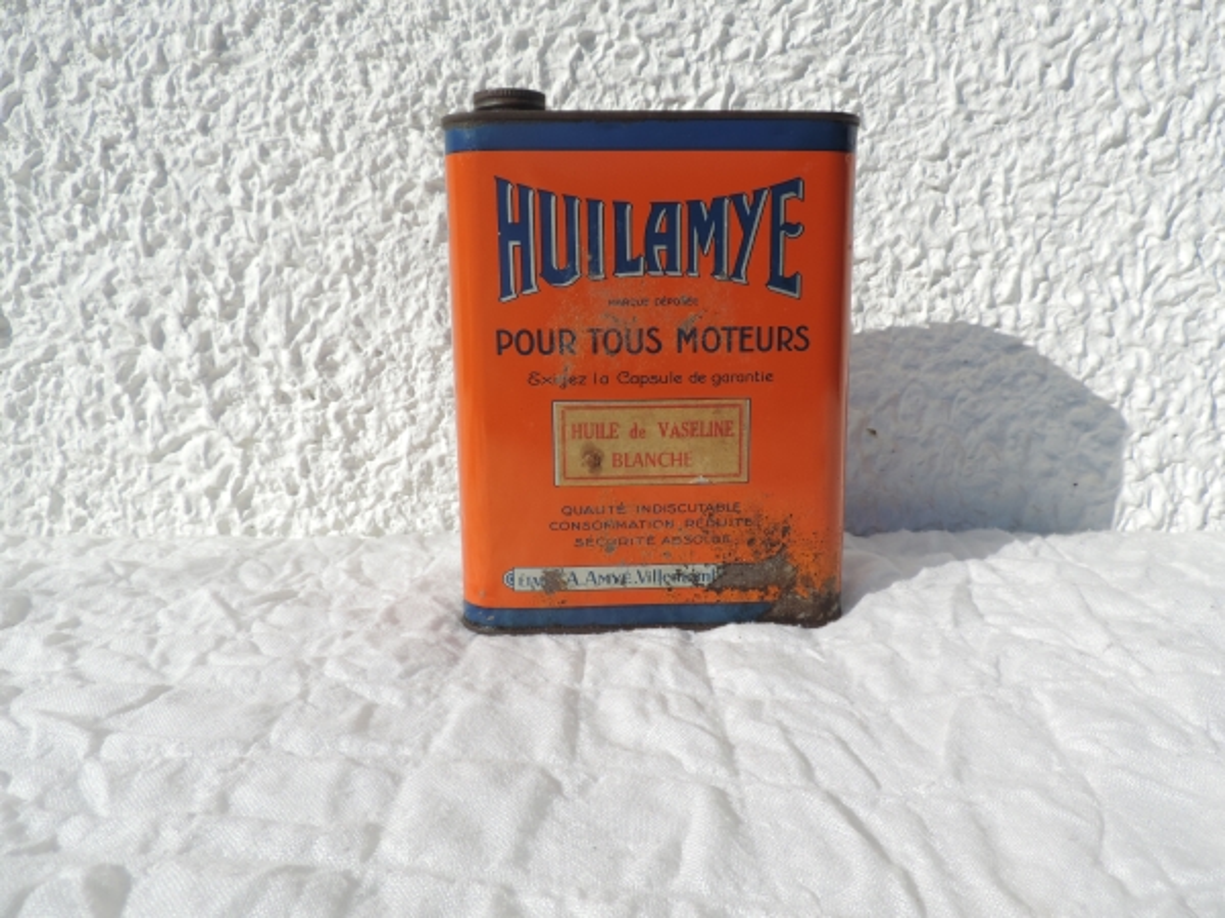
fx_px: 849
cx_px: 612
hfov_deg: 71.6
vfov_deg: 56.8
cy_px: 459
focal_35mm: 24
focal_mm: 4.3
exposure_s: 1/1600
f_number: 3.3
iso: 80
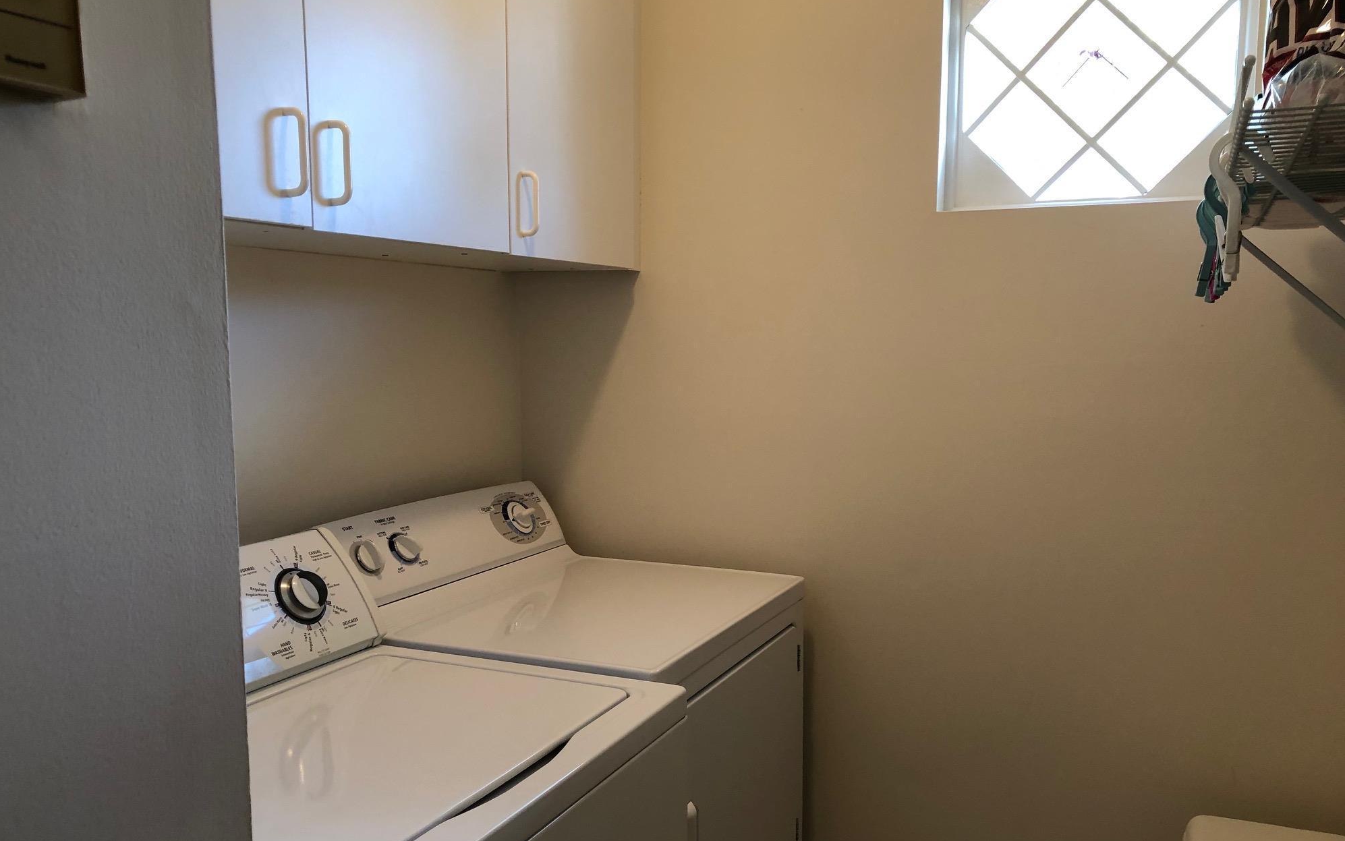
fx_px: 1100
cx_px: 667
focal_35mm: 30
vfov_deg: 41.8
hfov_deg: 62.9
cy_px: 480
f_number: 1.8
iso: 40
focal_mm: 3.99
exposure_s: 1/24
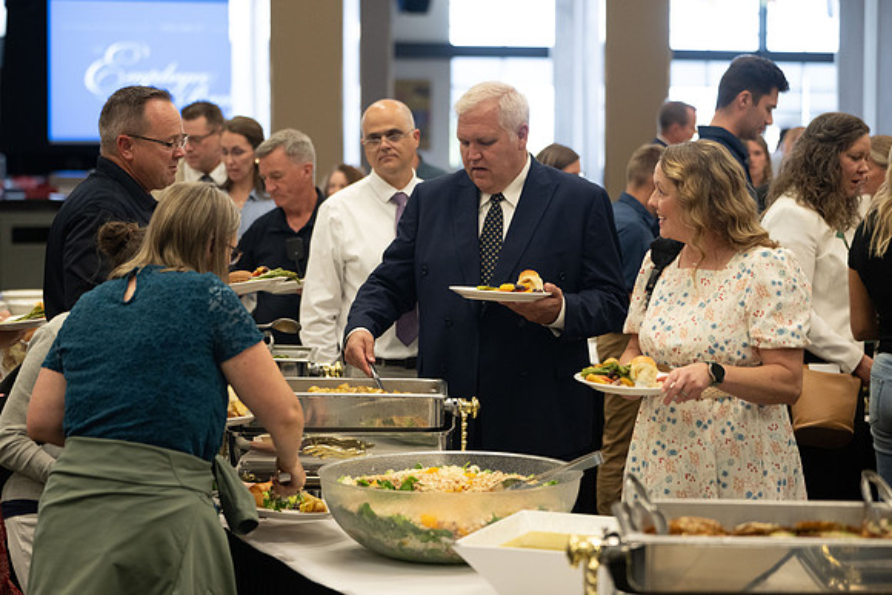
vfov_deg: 16.1
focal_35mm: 85
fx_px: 2107
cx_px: 446
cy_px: 298
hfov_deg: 23.9
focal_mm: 85
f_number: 2.8
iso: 2500
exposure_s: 1/250
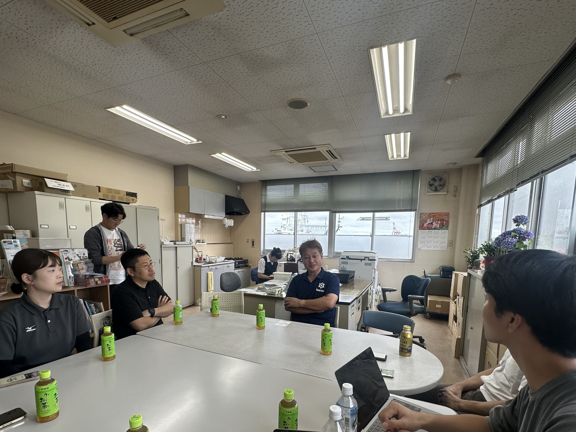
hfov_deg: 102.1
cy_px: 216
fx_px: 233
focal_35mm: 14
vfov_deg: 85.7
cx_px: 288
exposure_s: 1/99
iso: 40
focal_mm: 2.22
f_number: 2.2
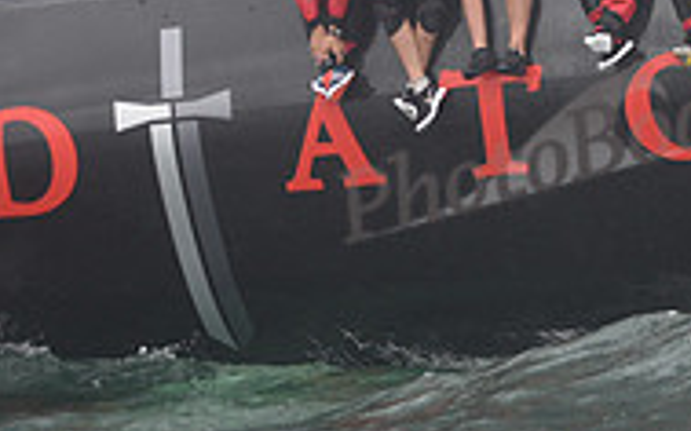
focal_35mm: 219
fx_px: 4123
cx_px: 1046
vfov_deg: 6.0
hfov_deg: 9.3
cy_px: -93
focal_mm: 70
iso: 320
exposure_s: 1/1000
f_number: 3.2
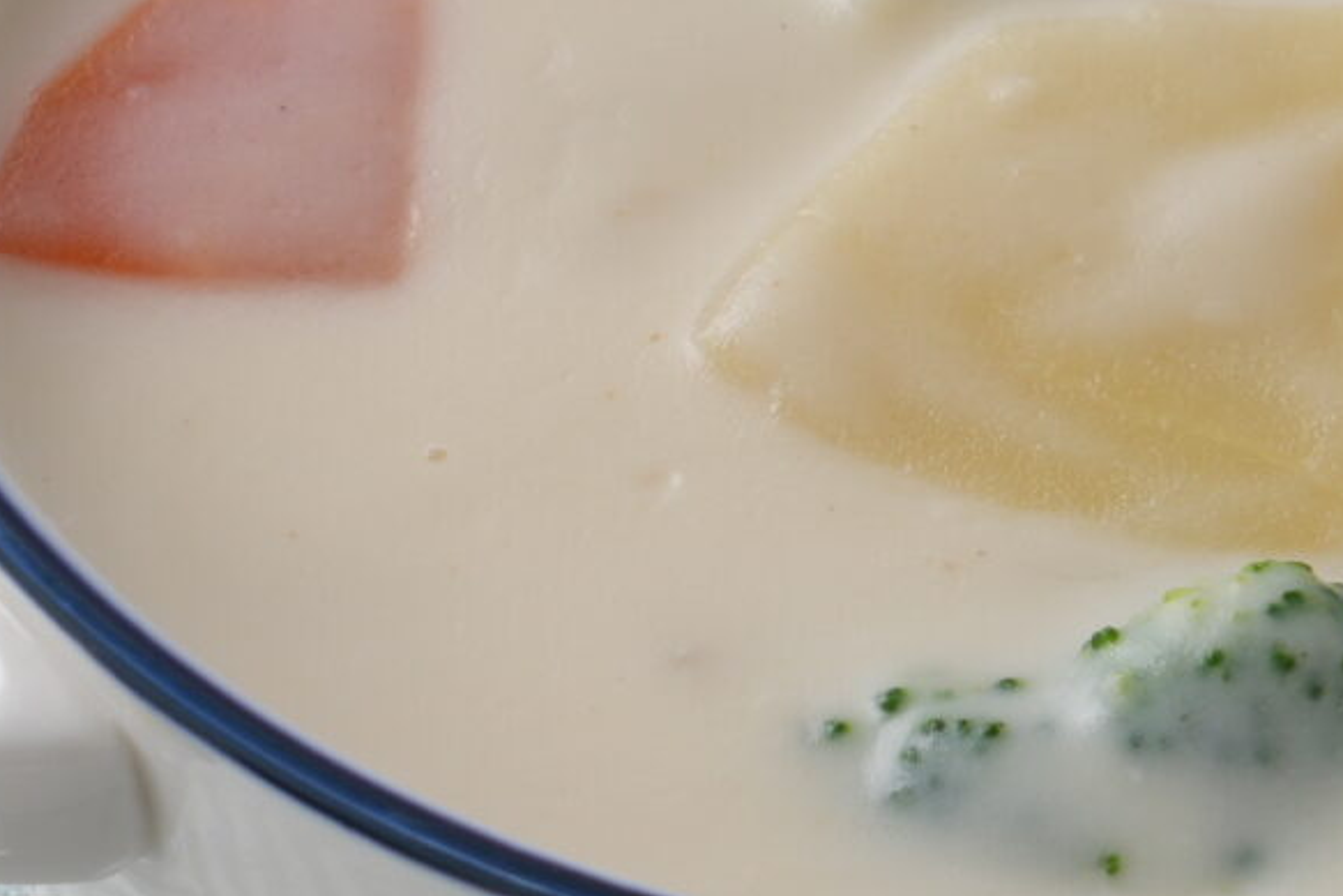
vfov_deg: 2.7
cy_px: 579
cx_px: 963
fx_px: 18843
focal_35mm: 505
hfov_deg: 4.1
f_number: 10
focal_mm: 115
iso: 100
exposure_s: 1/100
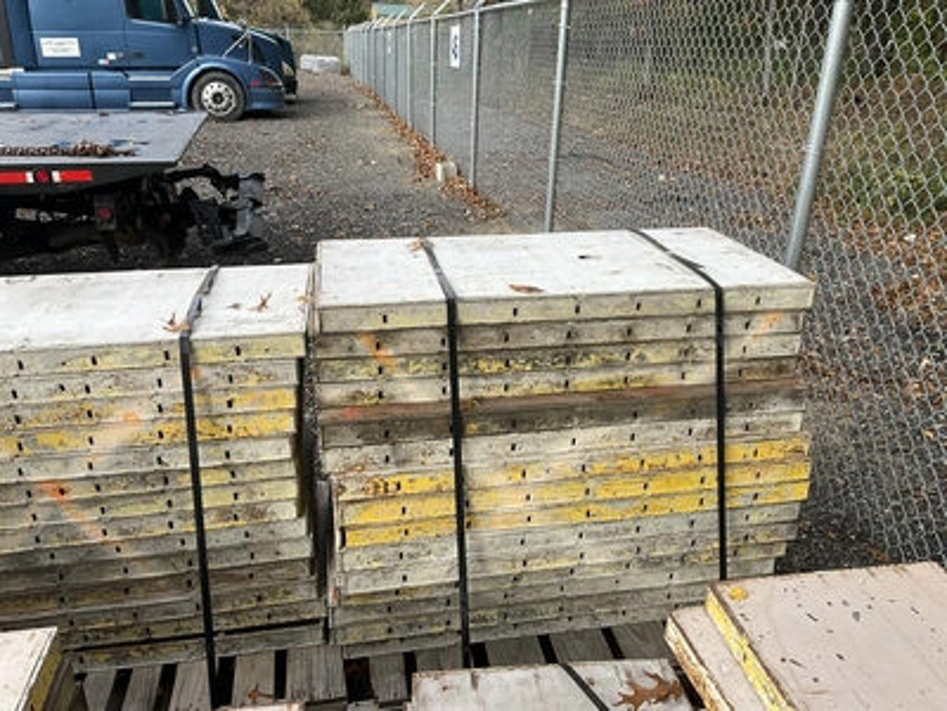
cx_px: 474
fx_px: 793
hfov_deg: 61.7
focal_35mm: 29
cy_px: 356
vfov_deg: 48.2
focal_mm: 3
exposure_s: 1/380
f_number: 1.8
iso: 25
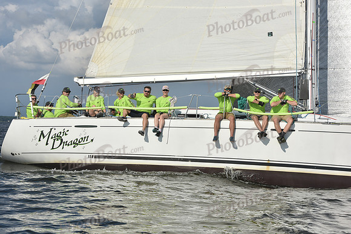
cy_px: 117
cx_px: 176
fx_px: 800
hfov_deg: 24.8
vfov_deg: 16.7
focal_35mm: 82
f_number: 10
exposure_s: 1/1250
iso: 250
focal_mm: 82
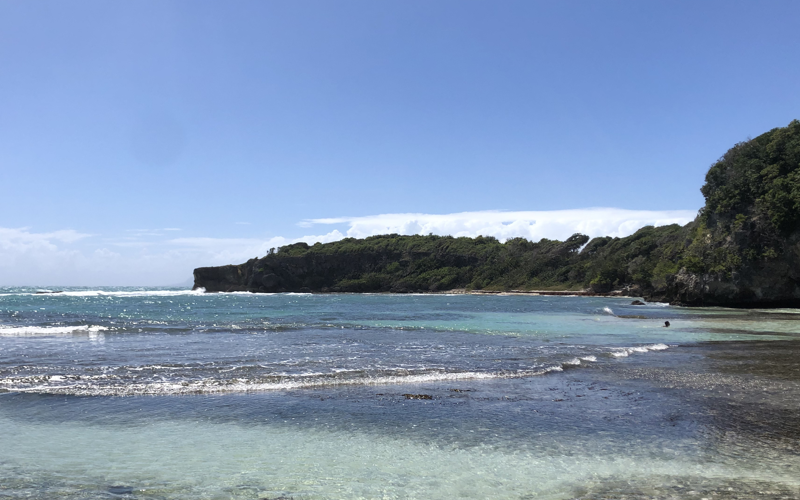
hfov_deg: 55.2
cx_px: 359
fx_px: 763
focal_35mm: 35
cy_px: 280
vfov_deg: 36.2
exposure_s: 1/4808
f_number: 1.8
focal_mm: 4
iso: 25
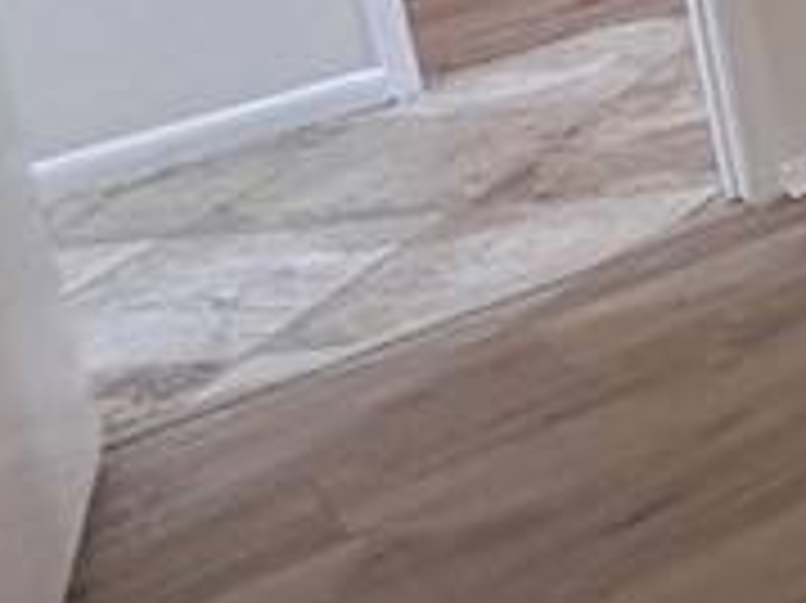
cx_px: 2040
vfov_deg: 16.3
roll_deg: +1.6
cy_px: -378
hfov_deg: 14.1
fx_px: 1861
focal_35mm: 80
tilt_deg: -11.0
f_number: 2.2
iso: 250
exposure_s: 1/60
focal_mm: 2.22
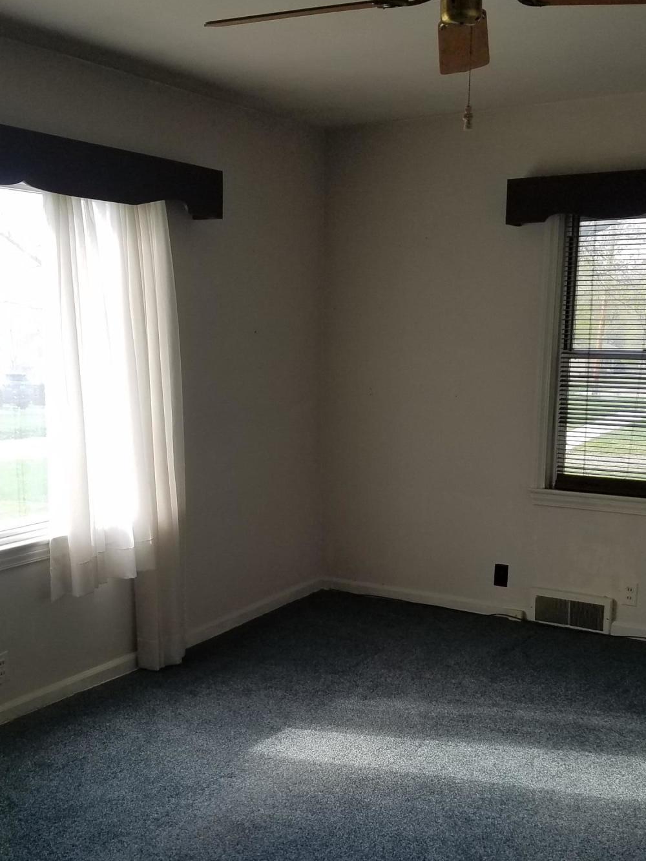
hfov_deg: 36.8
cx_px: 319
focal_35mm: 39
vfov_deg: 47.3
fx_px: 970
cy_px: 551
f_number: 1.7
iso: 50
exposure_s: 1/189
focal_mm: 4.2
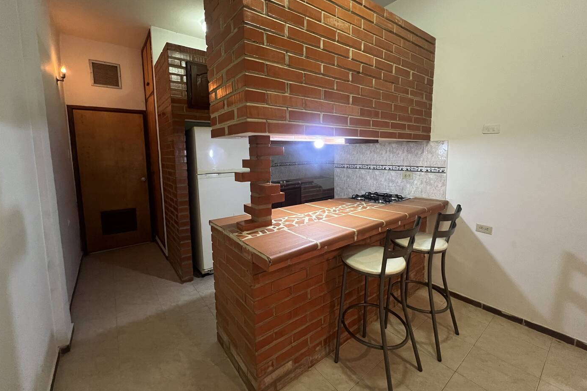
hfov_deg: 104.3
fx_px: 228
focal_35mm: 14
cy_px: 179
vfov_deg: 81.0
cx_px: 295
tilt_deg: -6.0
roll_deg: +0.9
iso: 800
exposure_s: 1/60
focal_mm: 1.57
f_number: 1.8
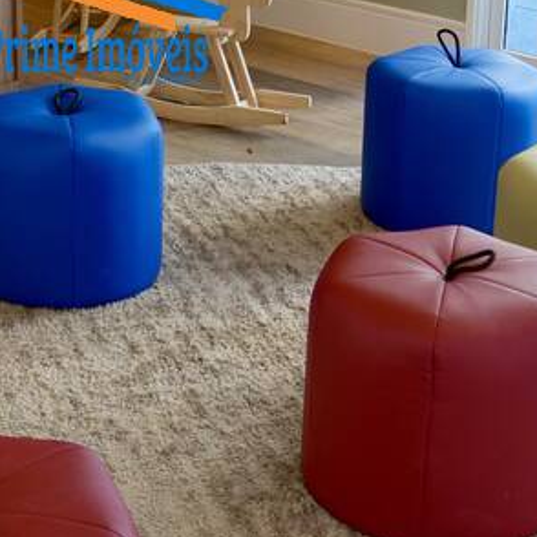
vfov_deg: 22.3
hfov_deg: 22.6
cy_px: 13
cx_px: 69
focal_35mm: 75
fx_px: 1316
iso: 400
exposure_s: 1/160
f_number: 4
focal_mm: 16
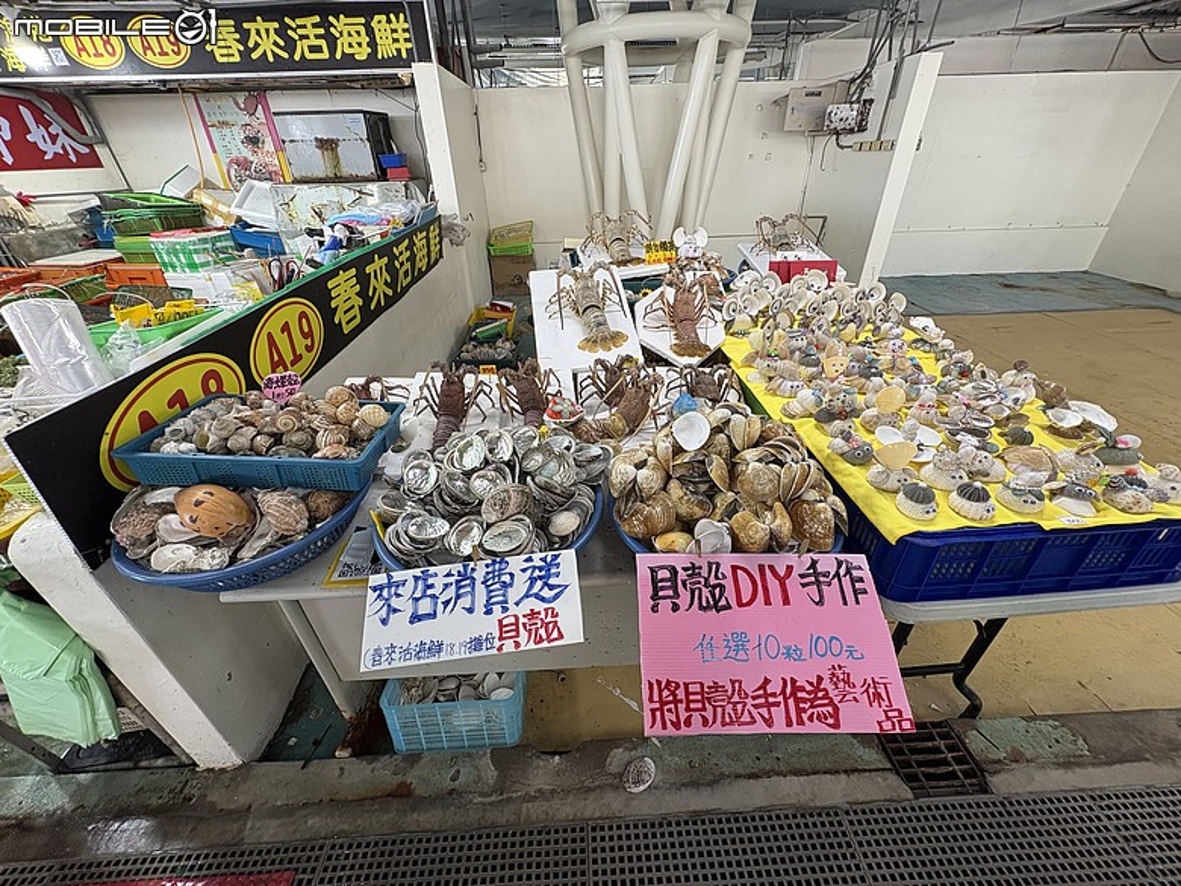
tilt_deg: -31.7
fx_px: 478
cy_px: 443
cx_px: 590
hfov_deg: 102.1
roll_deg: +2.6
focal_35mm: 14
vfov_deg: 85.7
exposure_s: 1/120
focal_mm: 2.22
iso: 200
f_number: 2.2
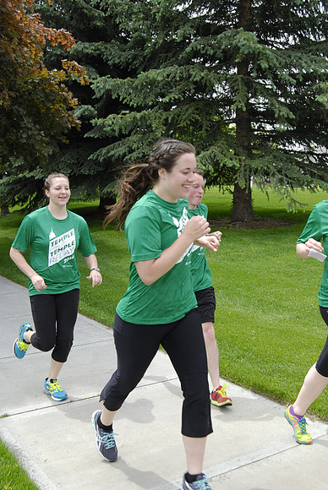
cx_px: 164
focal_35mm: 42
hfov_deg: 32.0
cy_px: 245
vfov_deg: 46.4
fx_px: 573
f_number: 8
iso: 400
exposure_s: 1/400
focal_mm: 28
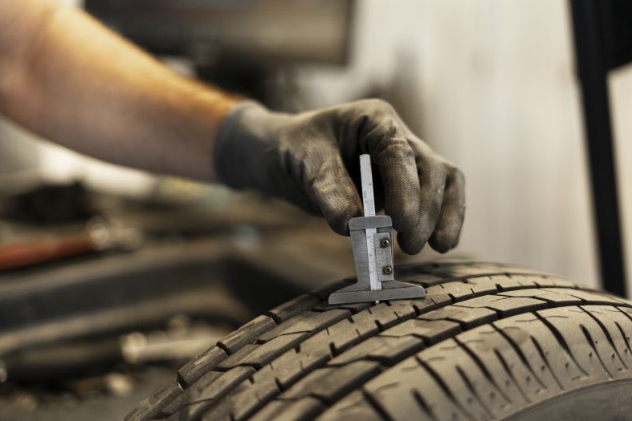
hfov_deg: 36.2
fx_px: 966
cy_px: 217
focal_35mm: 55
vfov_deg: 24.6
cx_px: 313
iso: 500
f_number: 1.8
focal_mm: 50
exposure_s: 1/400
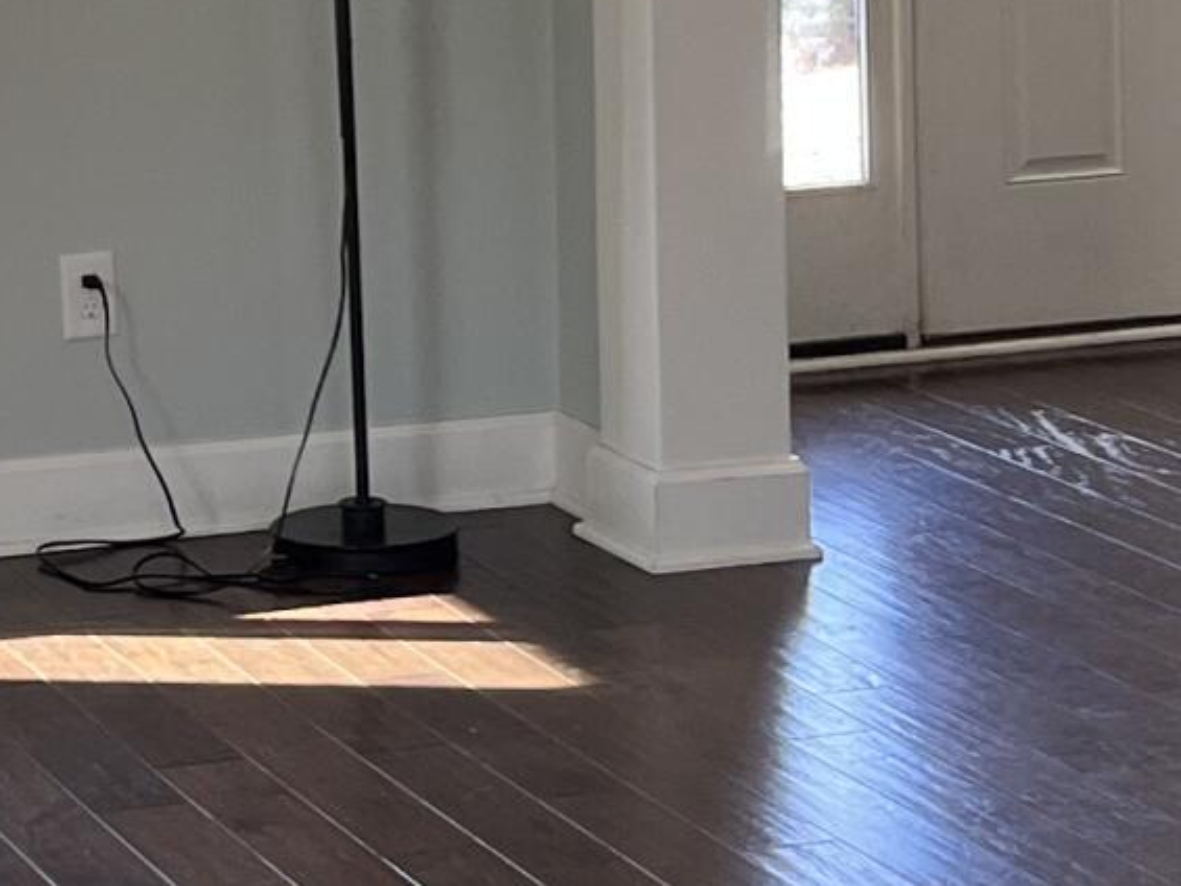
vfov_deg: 10.6
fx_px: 4709
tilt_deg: -4.3
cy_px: -88
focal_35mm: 138
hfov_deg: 14.0
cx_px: -98
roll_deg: +2.9
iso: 64
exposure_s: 1/60
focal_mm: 5.1
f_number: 1.6
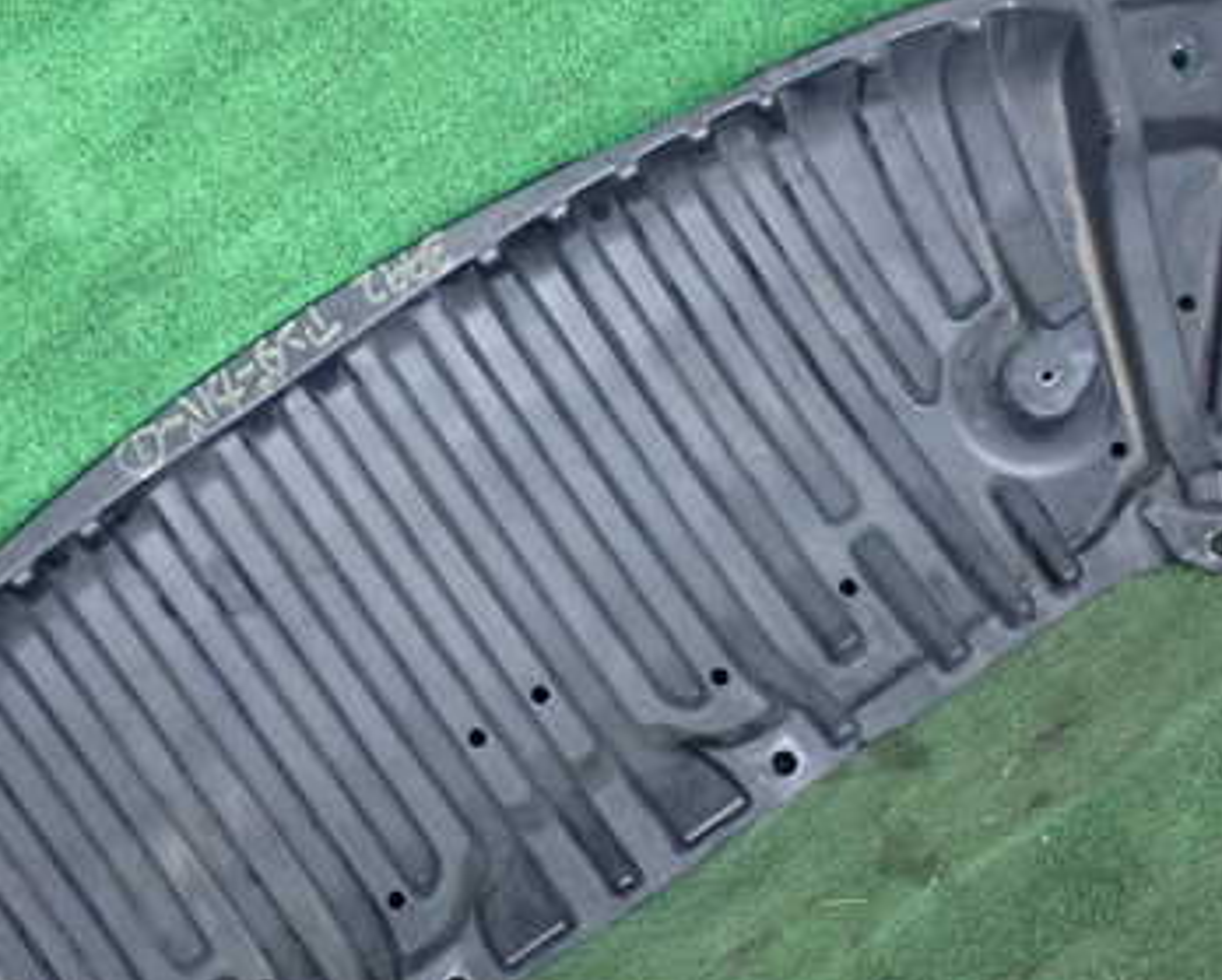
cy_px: 615
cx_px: 432
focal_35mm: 74
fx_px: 2679
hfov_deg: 25.6
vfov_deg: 20.7
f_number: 2.9
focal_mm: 7.84
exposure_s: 1/125
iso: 1000
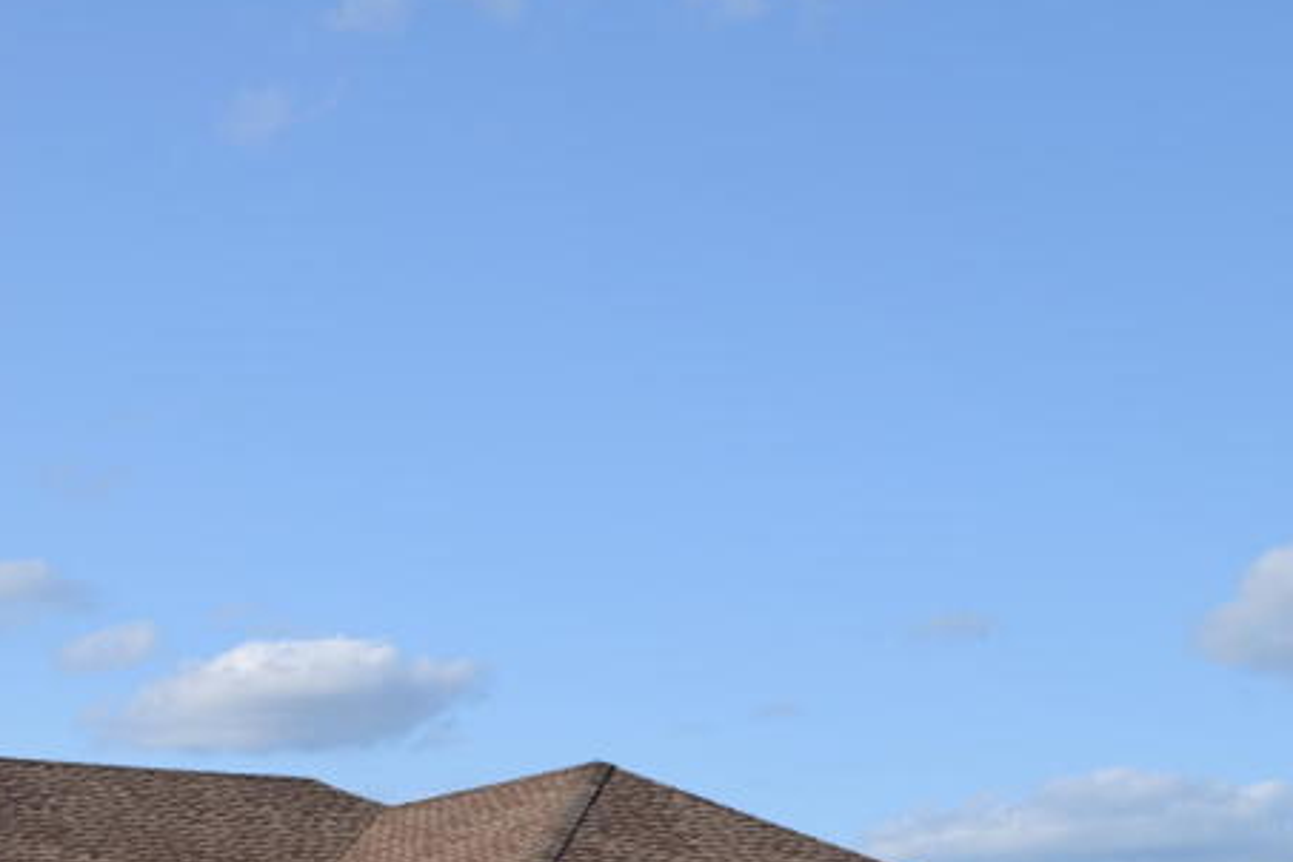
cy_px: 990
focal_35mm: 84
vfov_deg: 15.7
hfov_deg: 22.7
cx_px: -166
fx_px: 3017
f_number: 8
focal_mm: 22
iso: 100
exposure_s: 1/250
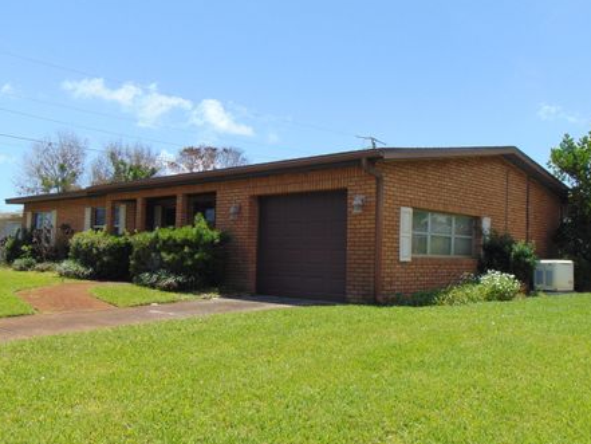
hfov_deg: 53.9
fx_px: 581
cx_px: 324
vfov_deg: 41.8
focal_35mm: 34
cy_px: 222
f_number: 8
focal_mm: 5.4
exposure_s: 1/200
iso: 80
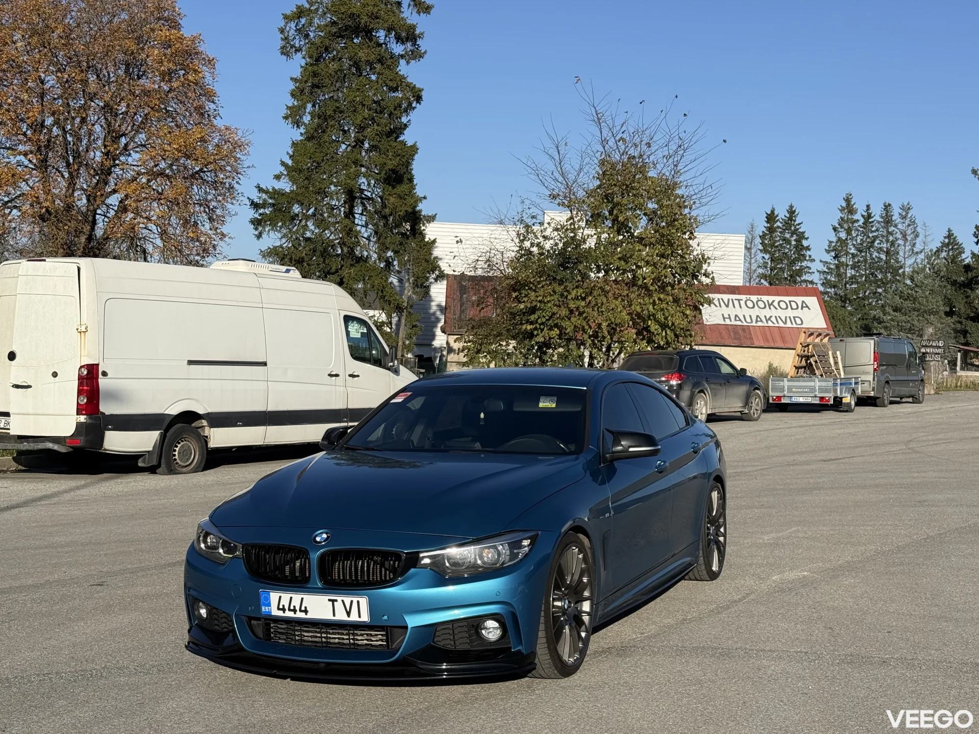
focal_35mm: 48
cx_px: 490
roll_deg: -2.8
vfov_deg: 30.3
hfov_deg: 39.7
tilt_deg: -1.6
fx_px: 1358
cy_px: 367
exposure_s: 1/5208
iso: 64
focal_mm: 6.76
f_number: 1.78
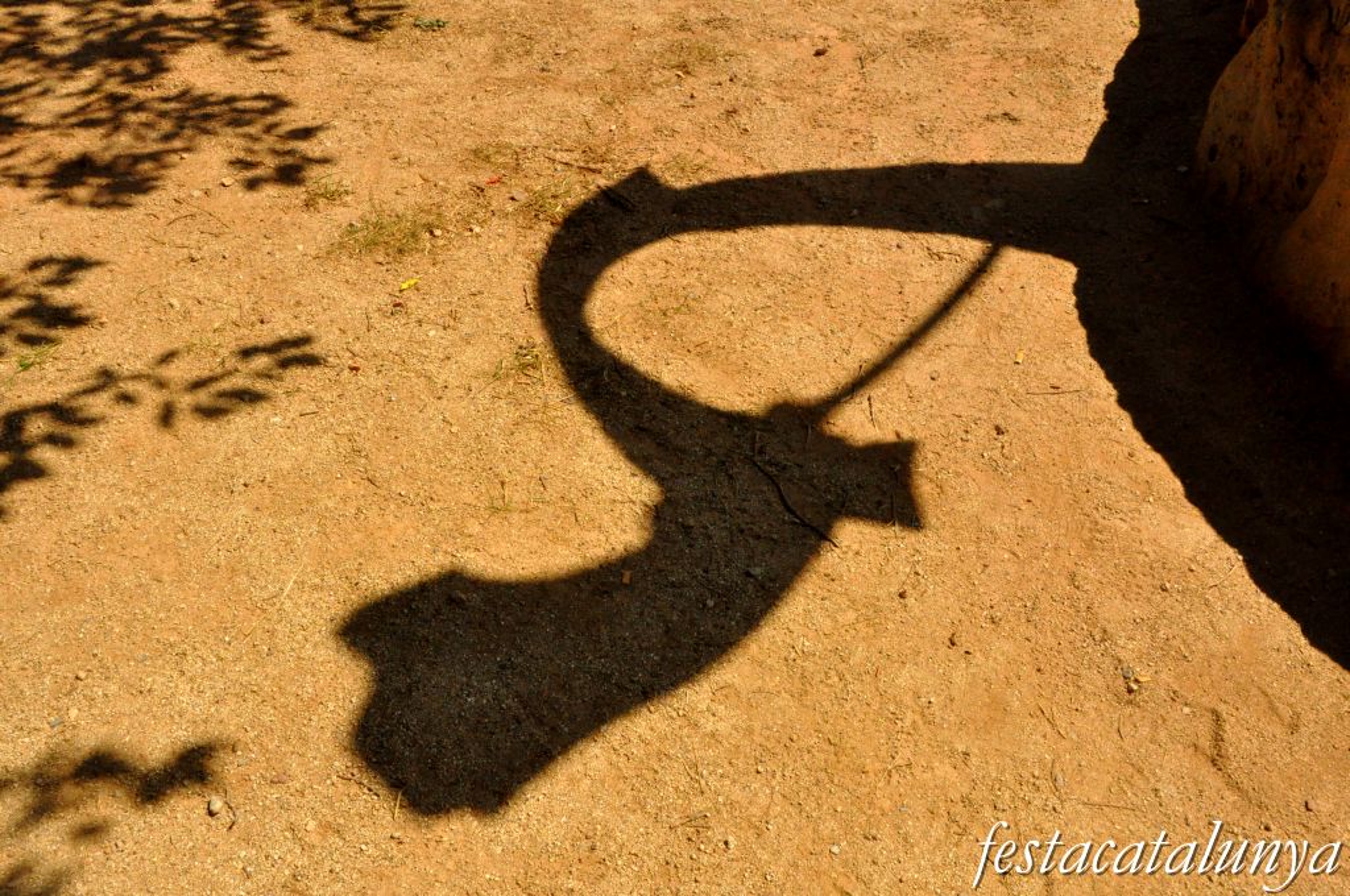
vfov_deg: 39.9
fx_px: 1236
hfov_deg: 57.3
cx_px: 675
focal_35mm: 33
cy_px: 448
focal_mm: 22
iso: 2500
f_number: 18
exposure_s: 1/1250
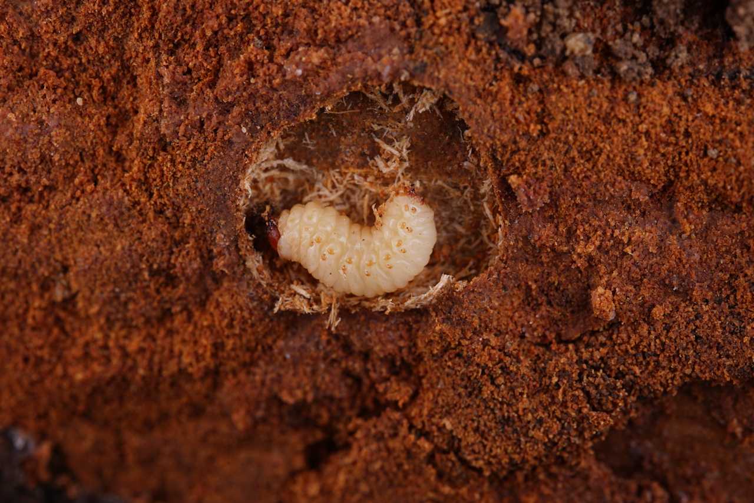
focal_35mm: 100
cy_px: 252
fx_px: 2094
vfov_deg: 13.7
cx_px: 377
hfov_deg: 20.4
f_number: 10
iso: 50
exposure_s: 1/125
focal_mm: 100
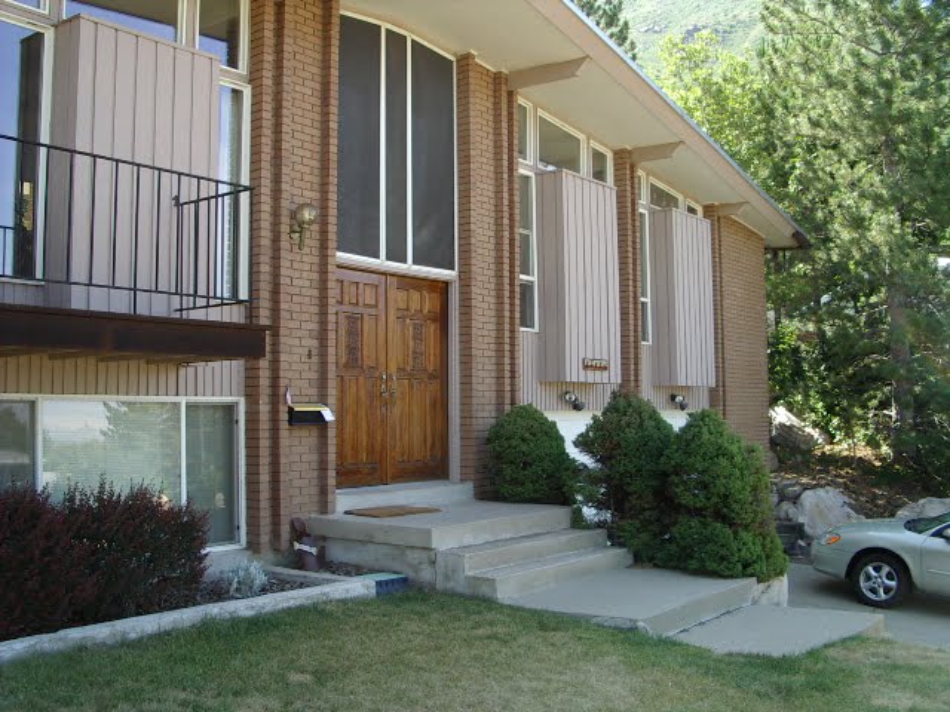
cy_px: 356
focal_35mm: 38
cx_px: 475
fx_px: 1043
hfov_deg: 49.0
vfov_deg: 37.7
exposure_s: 1/80
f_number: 4.8
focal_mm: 5.8
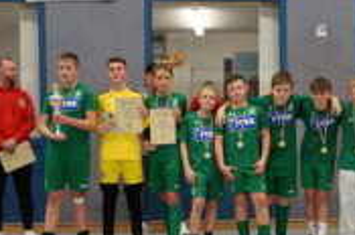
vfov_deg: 20.6
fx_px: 641
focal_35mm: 65
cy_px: 186
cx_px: 288
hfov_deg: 30.2
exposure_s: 1/60
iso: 2000
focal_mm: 19
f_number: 7.1
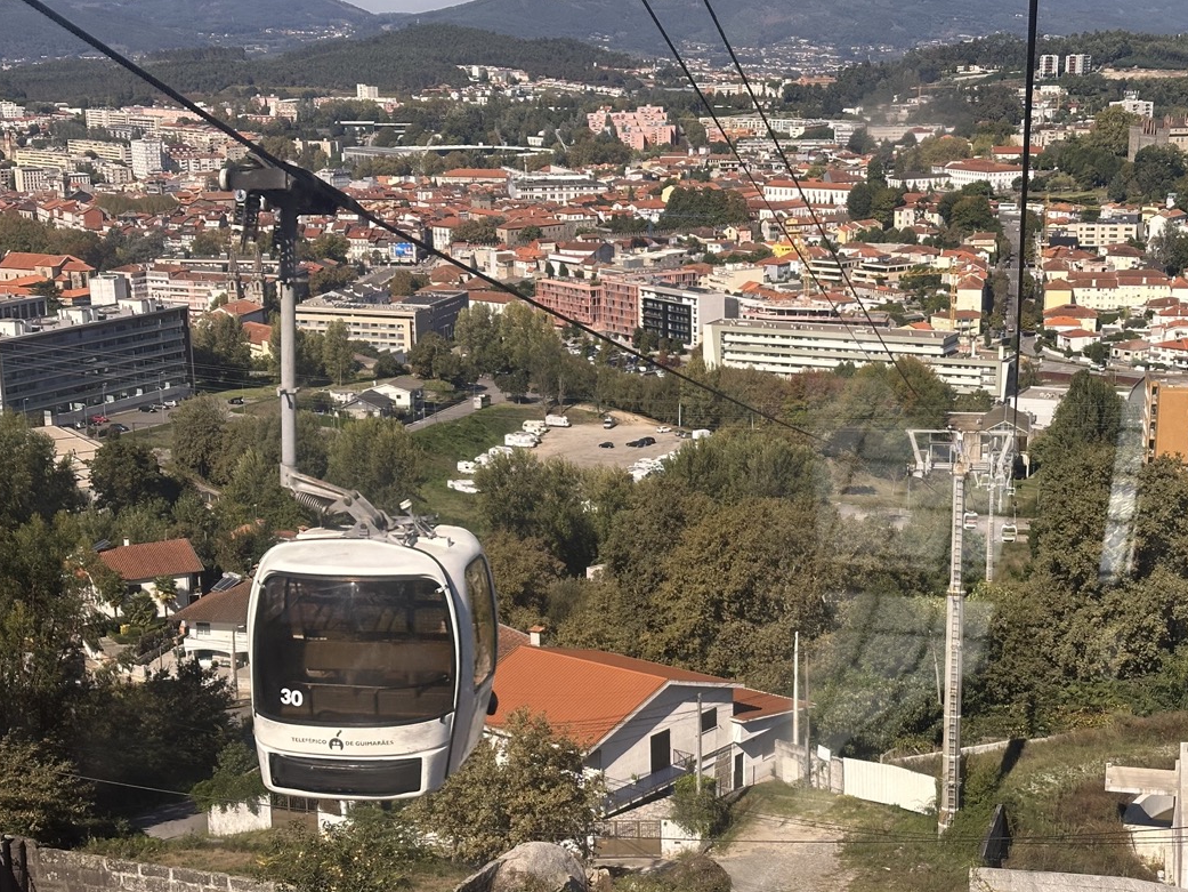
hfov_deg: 32.6
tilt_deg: -14.7
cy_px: 528
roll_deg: +0.4
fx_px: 2025
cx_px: 688
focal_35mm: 59
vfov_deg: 24.8
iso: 64
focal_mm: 6.86
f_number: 1.78
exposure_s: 1/3472
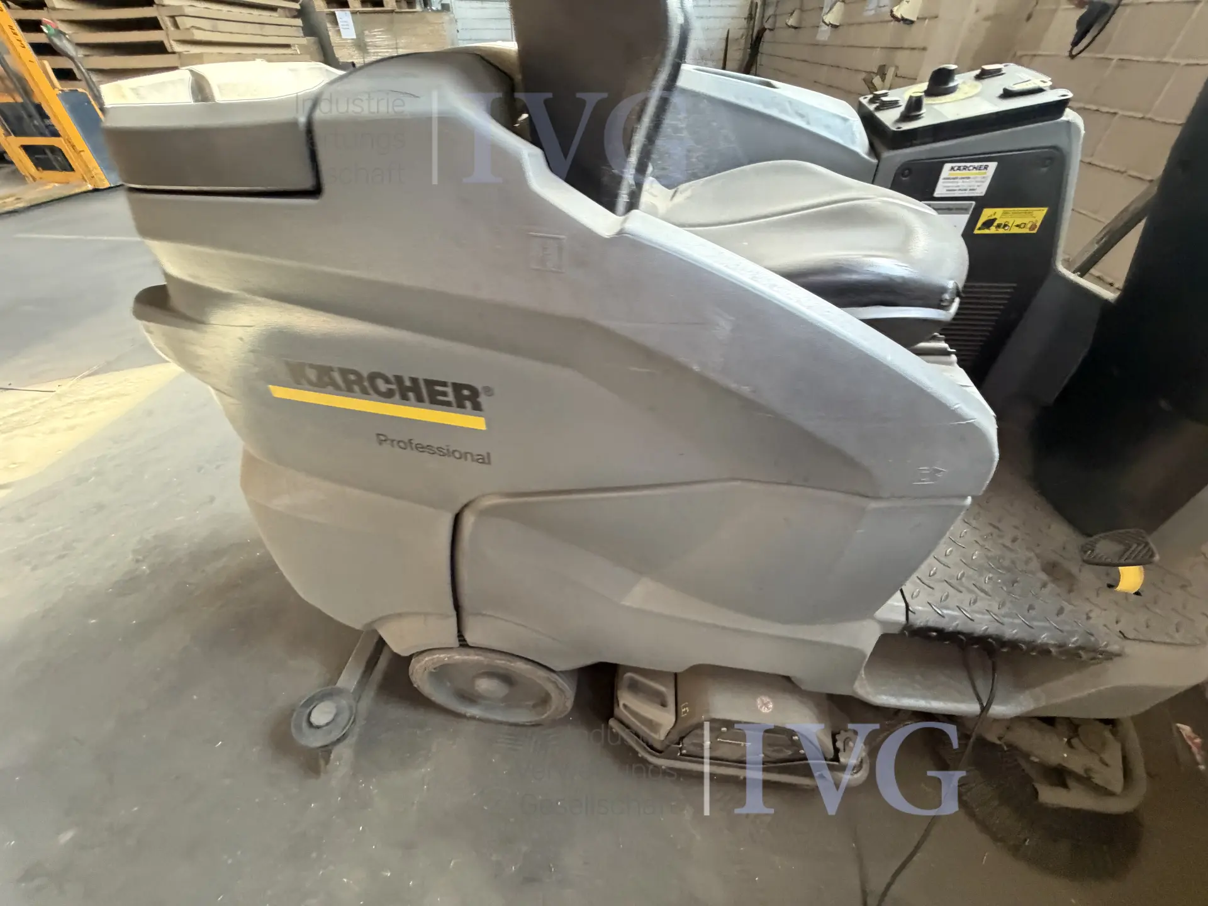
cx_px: 604
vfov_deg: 85.7
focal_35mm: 14
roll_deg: +1.0
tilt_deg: -37.9
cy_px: 453
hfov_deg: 102.1
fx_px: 489
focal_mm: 2.22
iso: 500
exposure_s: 1/60
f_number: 2.2
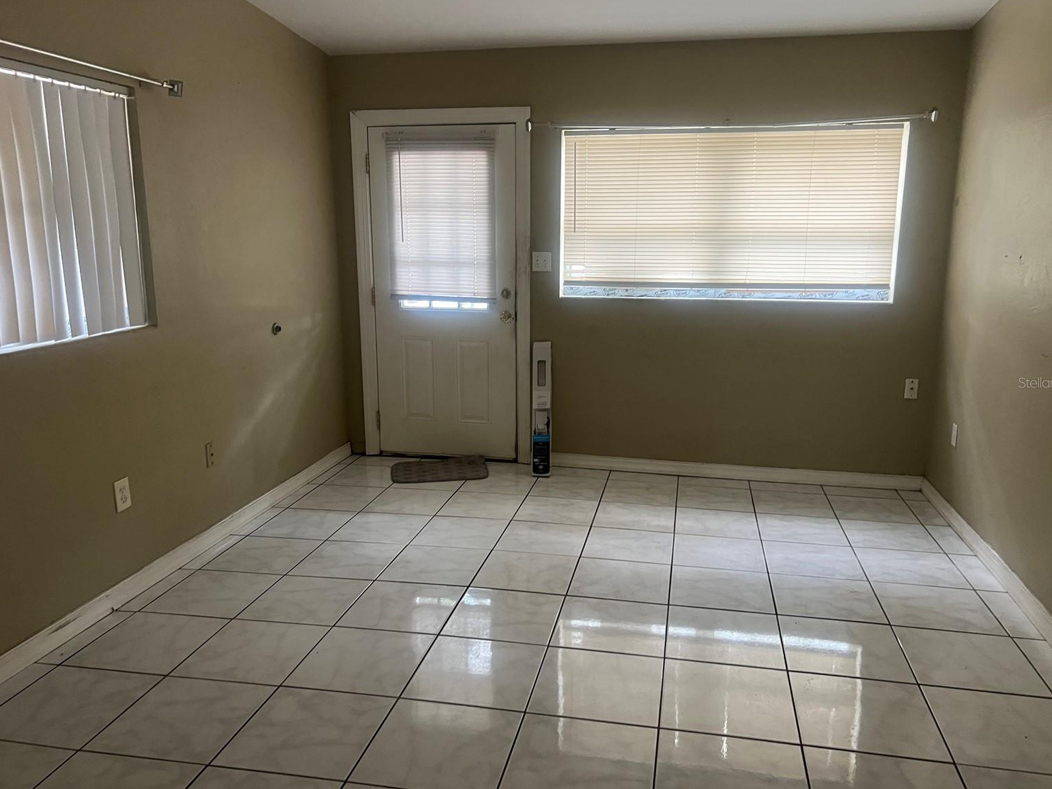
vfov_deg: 51.4
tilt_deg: -12.3
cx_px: 537
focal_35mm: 27
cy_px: 382
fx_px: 821
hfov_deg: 65.3
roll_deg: +0.2
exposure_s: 1/60
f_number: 1.5
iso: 200
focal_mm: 5.7
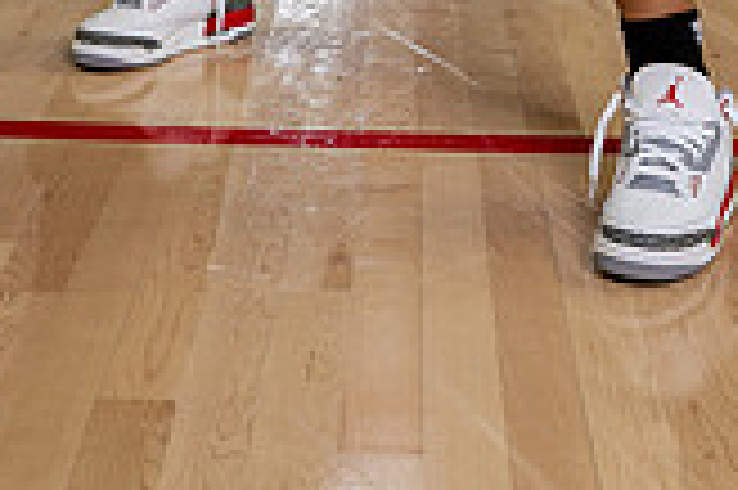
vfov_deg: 12.5
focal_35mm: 96
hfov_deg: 21.3
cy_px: -503
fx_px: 1966
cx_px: 400
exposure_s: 1/250
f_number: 6.3
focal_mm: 35
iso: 250
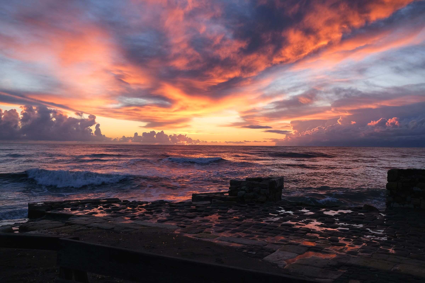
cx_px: 212
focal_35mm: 35
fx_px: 413
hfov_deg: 54.4
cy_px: 142
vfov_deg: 37.9
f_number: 3.6
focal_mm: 23
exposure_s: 1/240
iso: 320
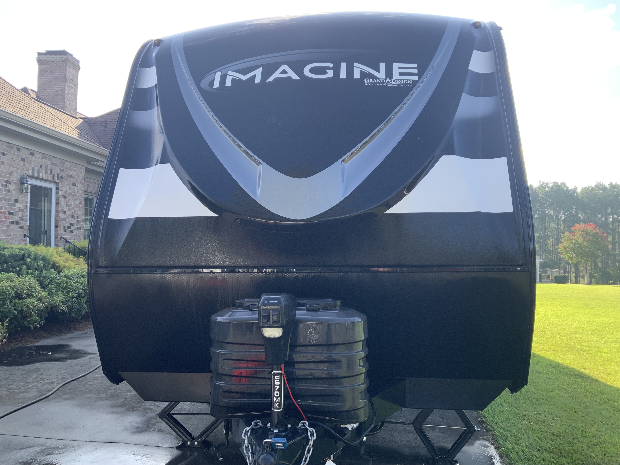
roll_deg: +0.3
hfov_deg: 61.7
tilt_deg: +2.1
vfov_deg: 48.2
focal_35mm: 29
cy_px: 232
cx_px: 310
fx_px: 519
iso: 16
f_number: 1.8
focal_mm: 3
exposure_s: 1/268
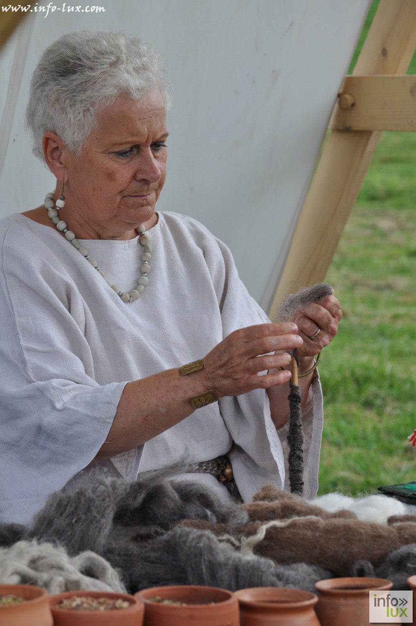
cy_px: 313
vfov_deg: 15.2
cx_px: 208
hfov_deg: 10.1
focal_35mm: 135
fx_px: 2346
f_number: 8
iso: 200
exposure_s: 1/250
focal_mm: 90
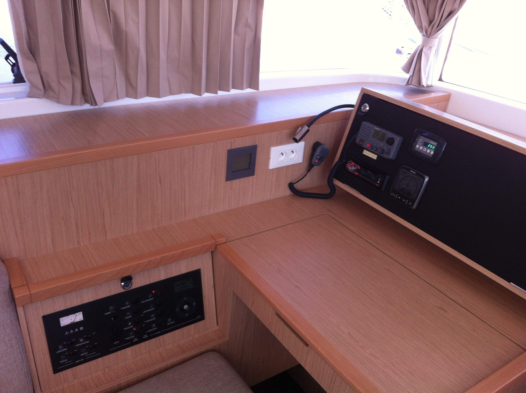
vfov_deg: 40.6
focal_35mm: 35
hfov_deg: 52.7
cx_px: 263
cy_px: 196
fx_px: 531
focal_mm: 3.85
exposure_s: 1/120
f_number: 2.8
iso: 125
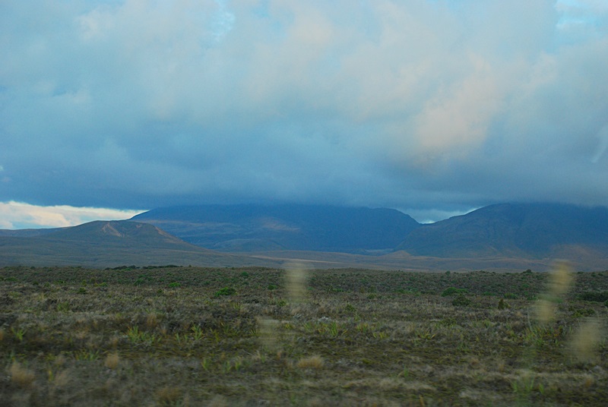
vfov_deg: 20.7
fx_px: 1116
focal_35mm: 66
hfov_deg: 30.5
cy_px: 204
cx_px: 304
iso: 400
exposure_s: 1/160
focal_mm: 44
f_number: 5.6
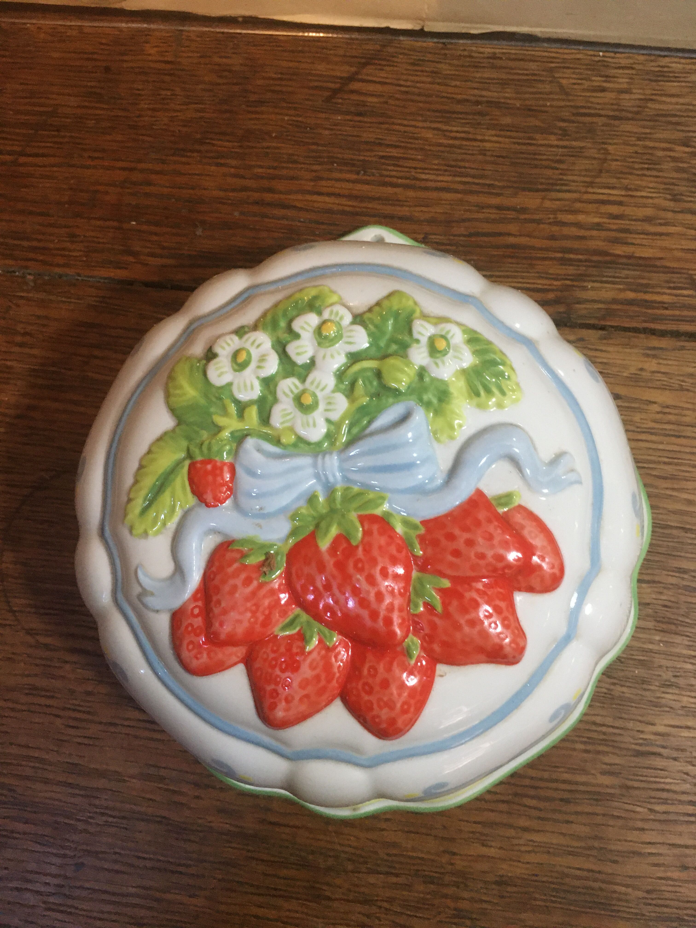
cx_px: 348
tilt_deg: -82.8
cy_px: 464
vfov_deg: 61.7
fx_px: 777
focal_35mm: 29
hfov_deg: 48.2
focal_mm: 4.15
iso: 200
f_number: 2.2
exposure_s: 1/25
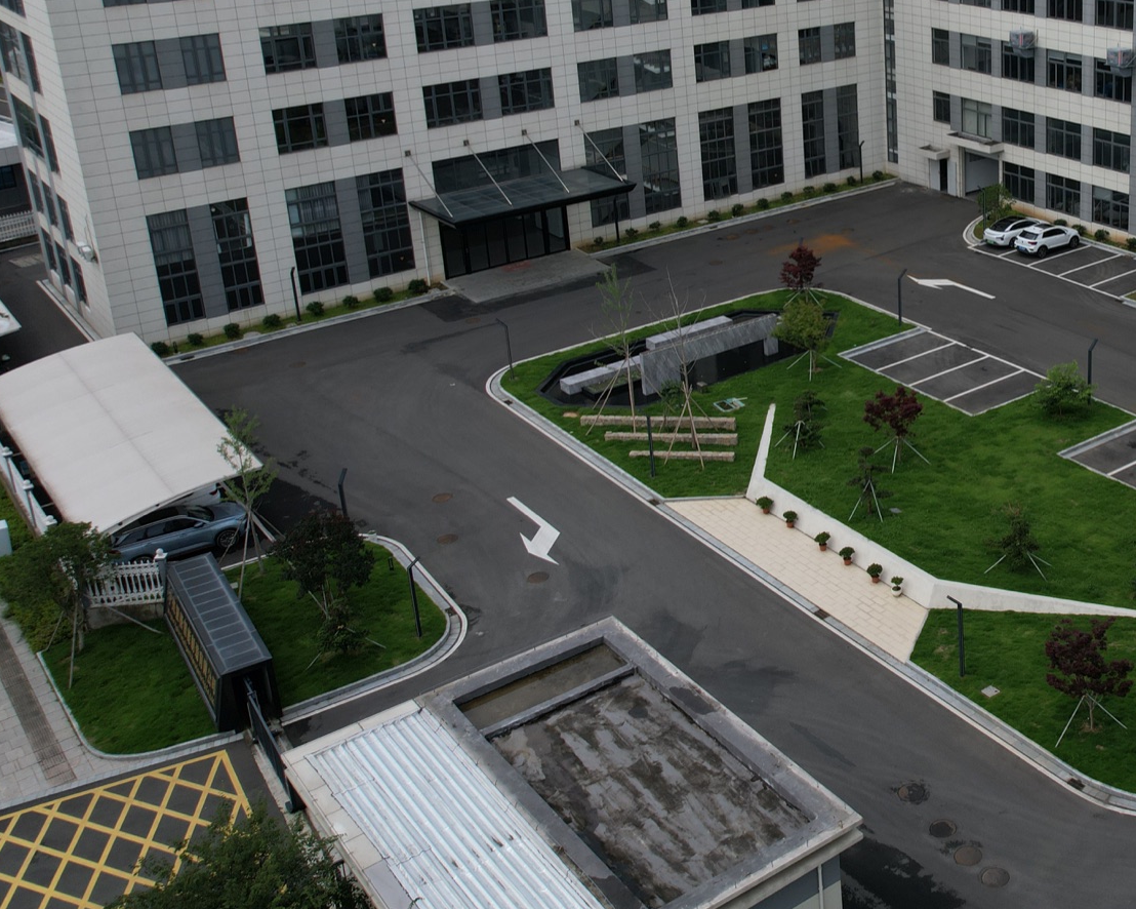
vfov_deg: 35.7
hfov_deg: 41.6
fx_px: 1378
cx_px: 1002
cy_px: 233
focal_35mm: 41
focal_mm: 8.38
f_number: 2.8
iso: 100
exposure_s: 1/2000
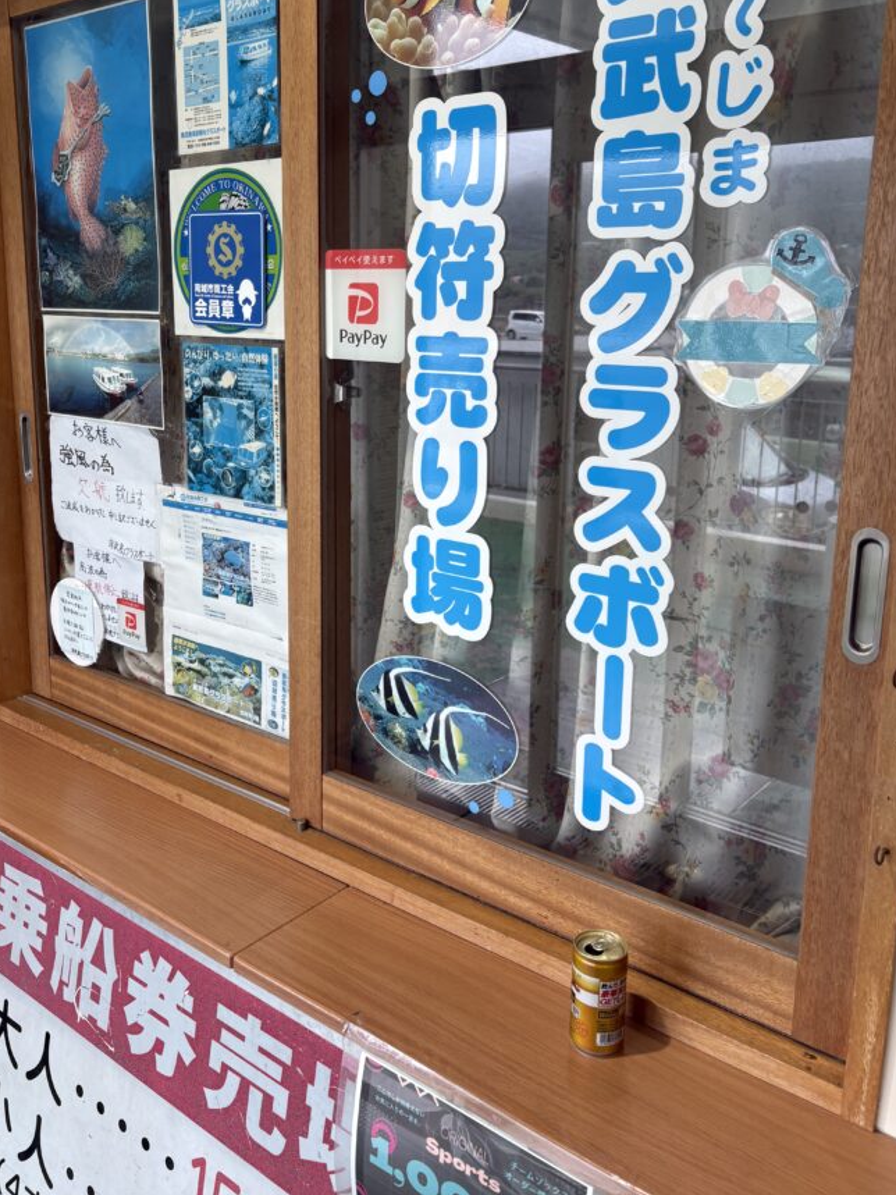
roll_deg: +0.2
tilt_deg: -9.5
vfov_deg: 58.2
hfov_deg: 45.2
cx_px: 370
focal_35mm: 31
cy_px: 529
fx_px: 1070
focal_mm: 5.96
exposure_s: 1/120
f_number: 1.6
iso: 50
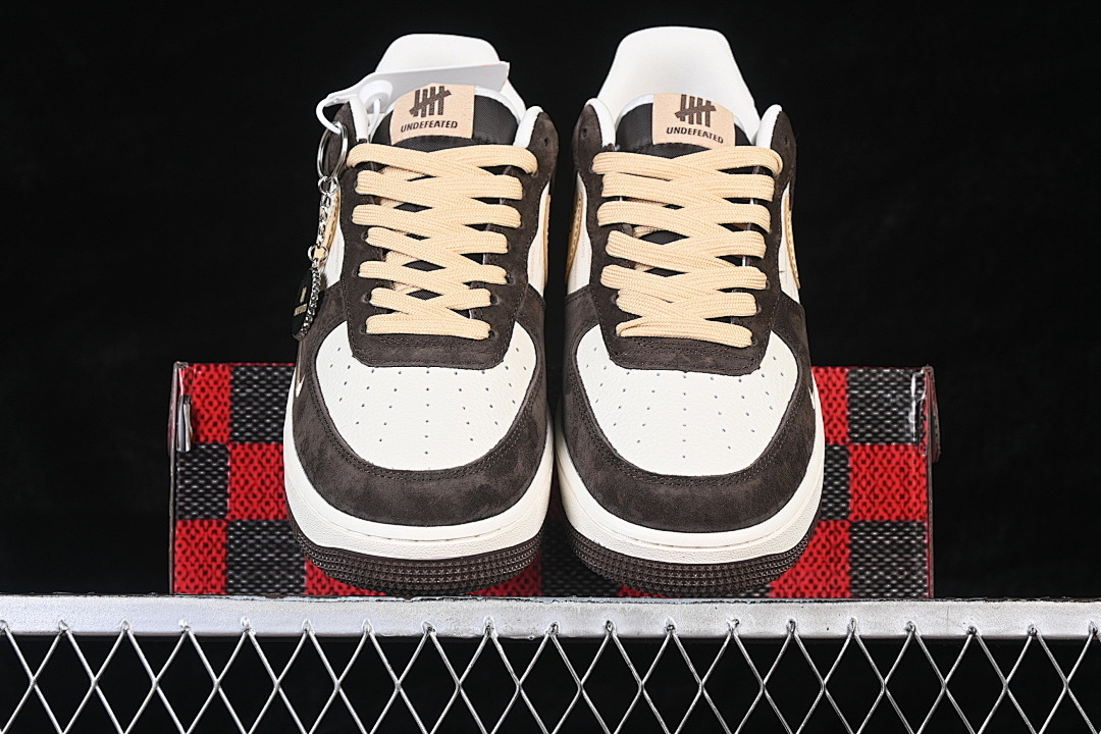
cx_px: 550
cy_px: 367
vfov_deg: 18.9
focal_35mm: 72
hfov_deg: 28.1
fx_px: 2202
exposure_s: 1/60
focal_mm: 48
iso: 160
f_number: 6
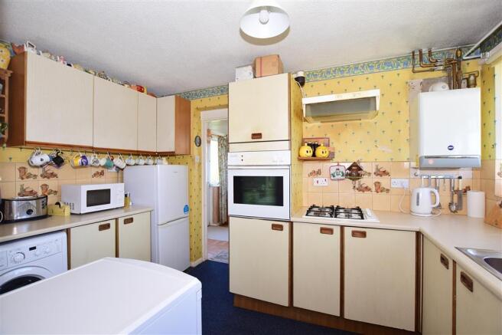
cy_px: 168
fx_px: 209
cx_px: 251
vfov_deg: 77.3
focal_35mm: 15
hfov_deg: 100.4
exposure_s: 1/50
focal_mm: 10
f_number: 5
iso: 250
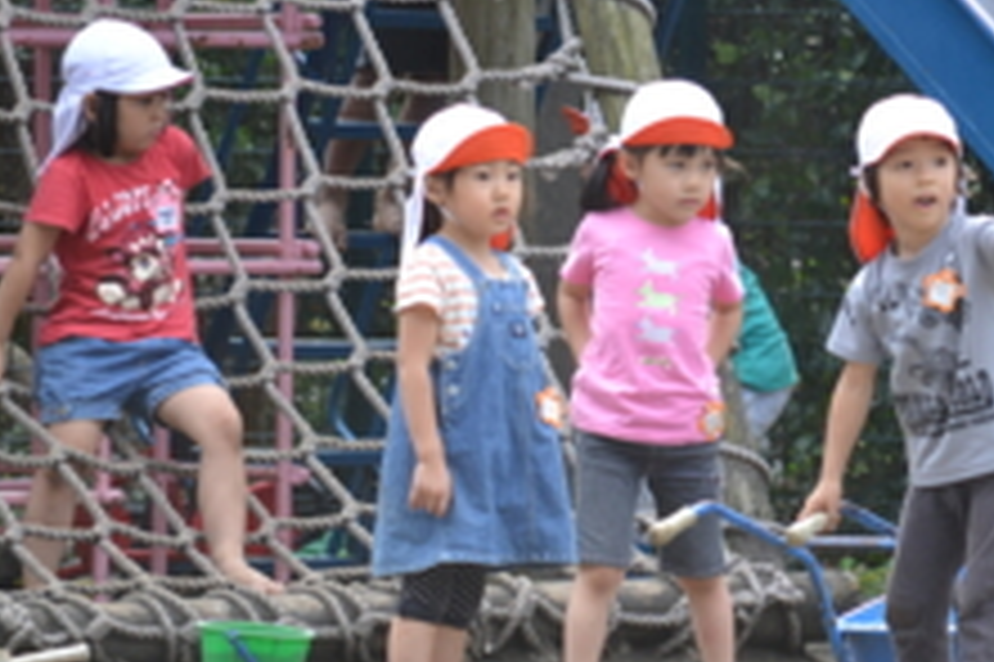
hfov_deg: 3.8
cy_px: 218
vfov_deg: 2.5
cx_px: 679
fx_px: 15009
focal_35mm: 544
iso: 400
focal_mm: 200
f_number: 5.6
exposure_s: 1/250
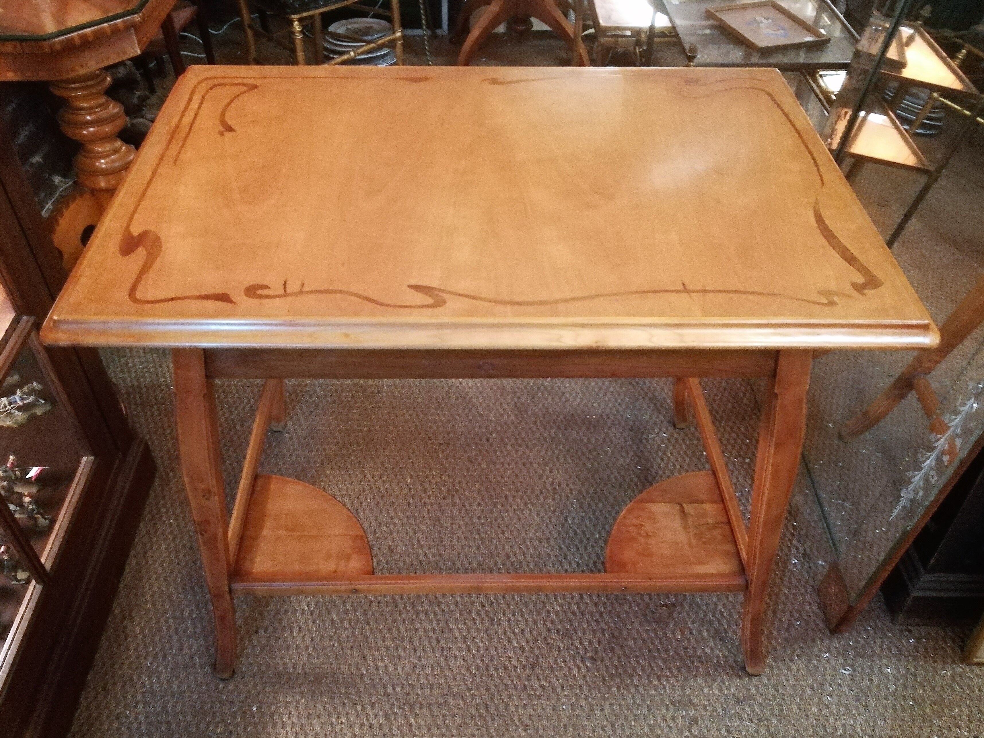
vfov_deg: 53.1
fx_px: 739
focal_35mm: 26
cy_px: 369
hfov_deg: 67.3
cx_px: 492
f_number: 2.2
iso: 1000
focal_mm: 3.83
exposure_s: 1/14.3
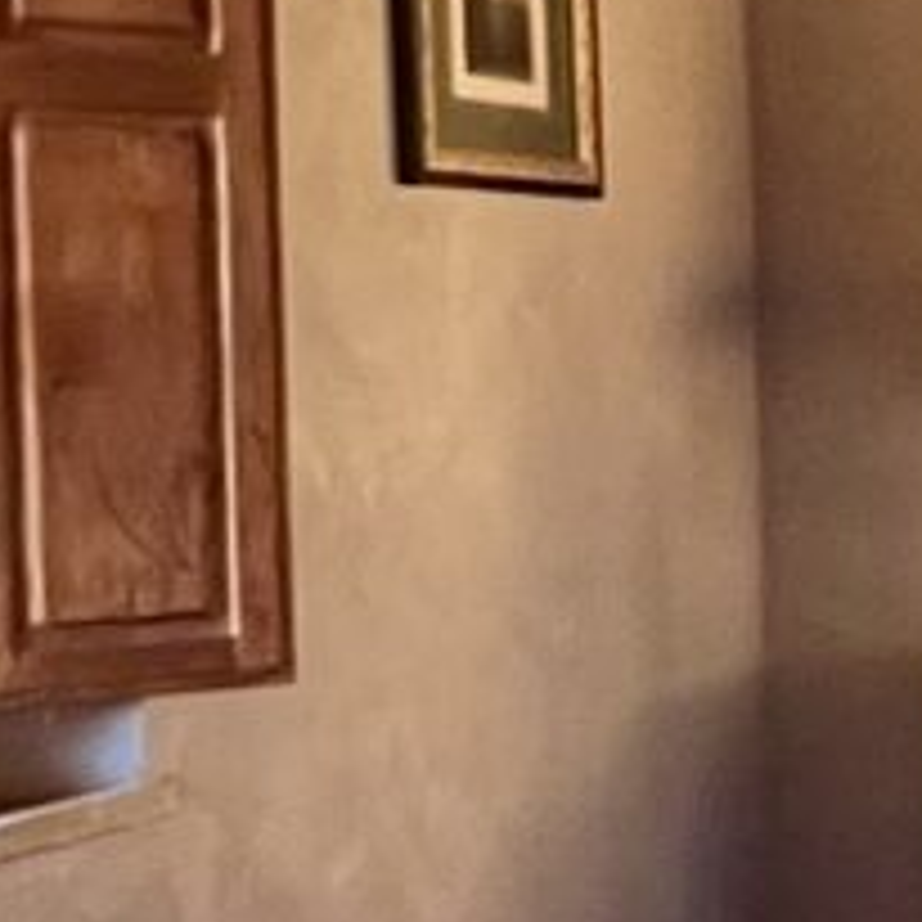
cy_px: 508
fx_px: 2592
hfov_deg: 15.1
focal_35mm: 86
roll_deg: +2.7
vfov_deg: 20.2
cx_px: 1988
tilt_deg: -4.2
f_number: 1.8
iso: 1000
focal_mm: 1.57
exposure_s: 1/60
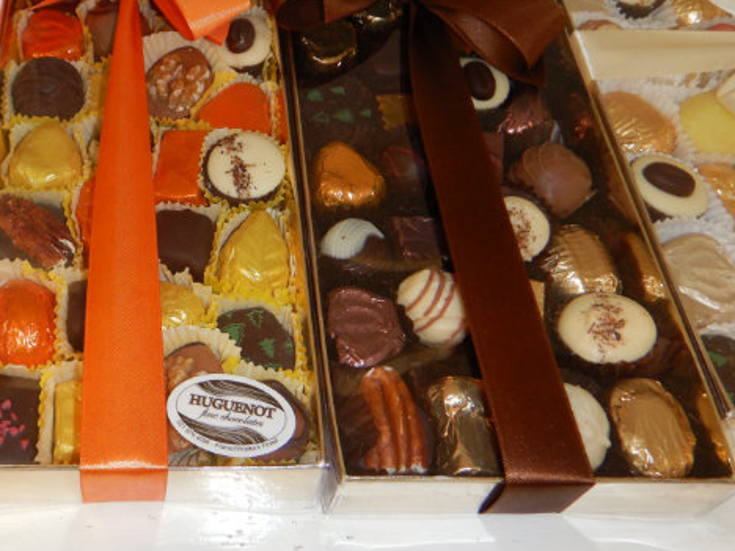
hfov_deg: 44.1
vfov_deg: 34.8
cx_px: 173
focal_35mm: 41
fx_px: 871
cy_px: 188
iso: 200
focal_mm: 4.3
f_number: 2.8
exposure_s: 1/30
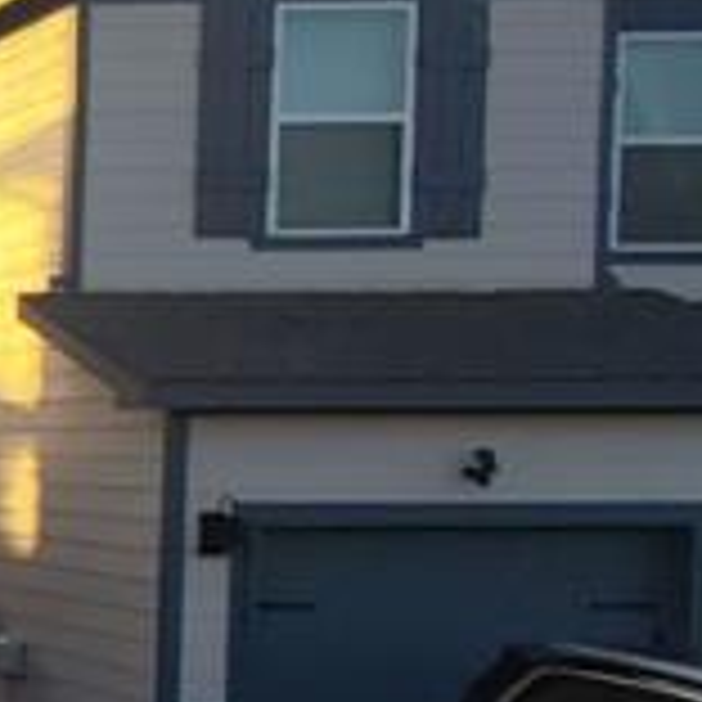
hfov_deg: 13.6
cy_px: 536
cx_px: -981
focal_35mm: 93
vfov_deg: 18.6
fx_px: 2134
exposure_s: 1/972
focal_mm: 16
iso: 100
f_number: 2.55
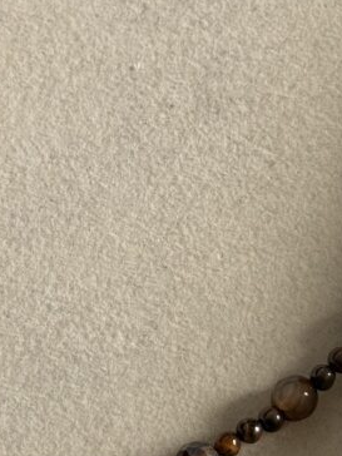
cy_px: 247
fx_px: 1778
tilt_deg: -66.4
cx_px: 127
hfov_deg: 11.0
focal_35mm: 135
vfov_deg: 14.6
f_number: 1.78
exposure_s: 1/121
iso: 80
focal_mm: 6.76
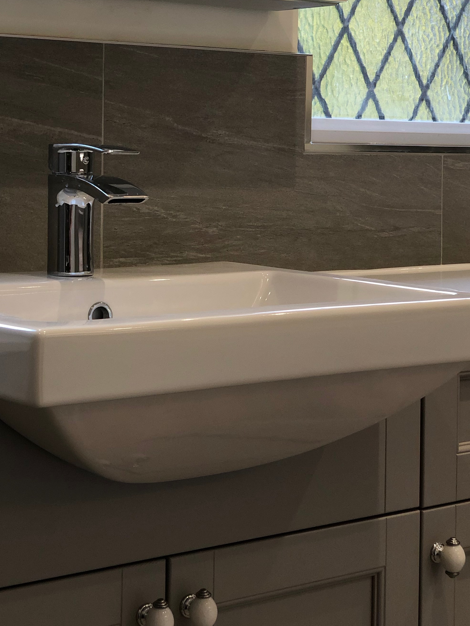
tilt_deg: +0.0
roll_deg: -0.4
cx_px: 158
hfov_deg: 18.4
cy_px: 146
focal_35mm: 80
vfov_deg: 24.1
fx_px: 1448
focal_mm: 6
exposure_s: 1/50
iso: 50
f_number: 2.4
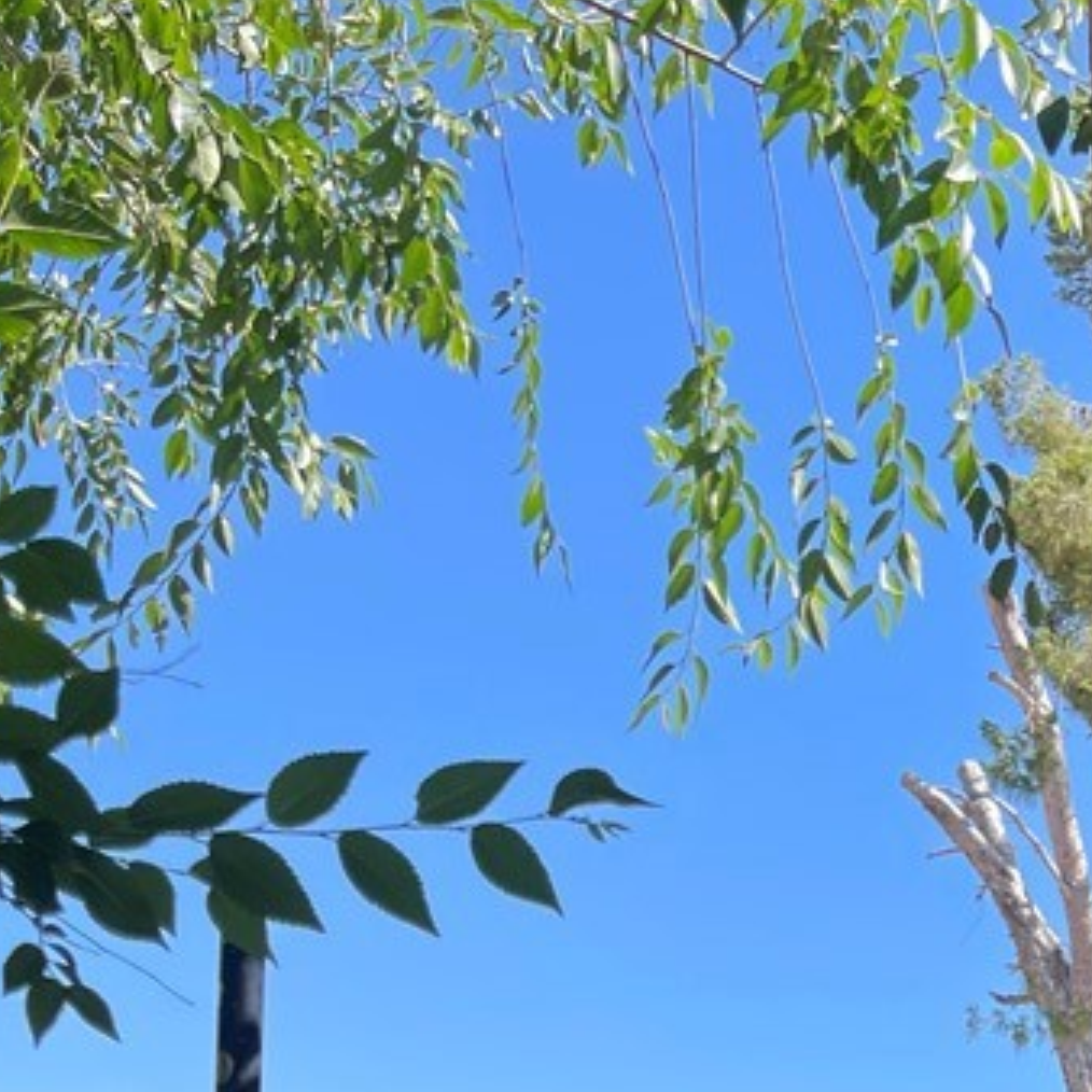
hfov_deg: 24.3
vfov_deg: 22.0
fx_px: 2391
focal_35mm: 67
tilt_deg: -3.1
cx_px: 1140
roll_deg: -4.3
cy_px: 1567
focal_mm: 5.1
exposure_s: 1/1188
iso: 32
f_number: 1.6
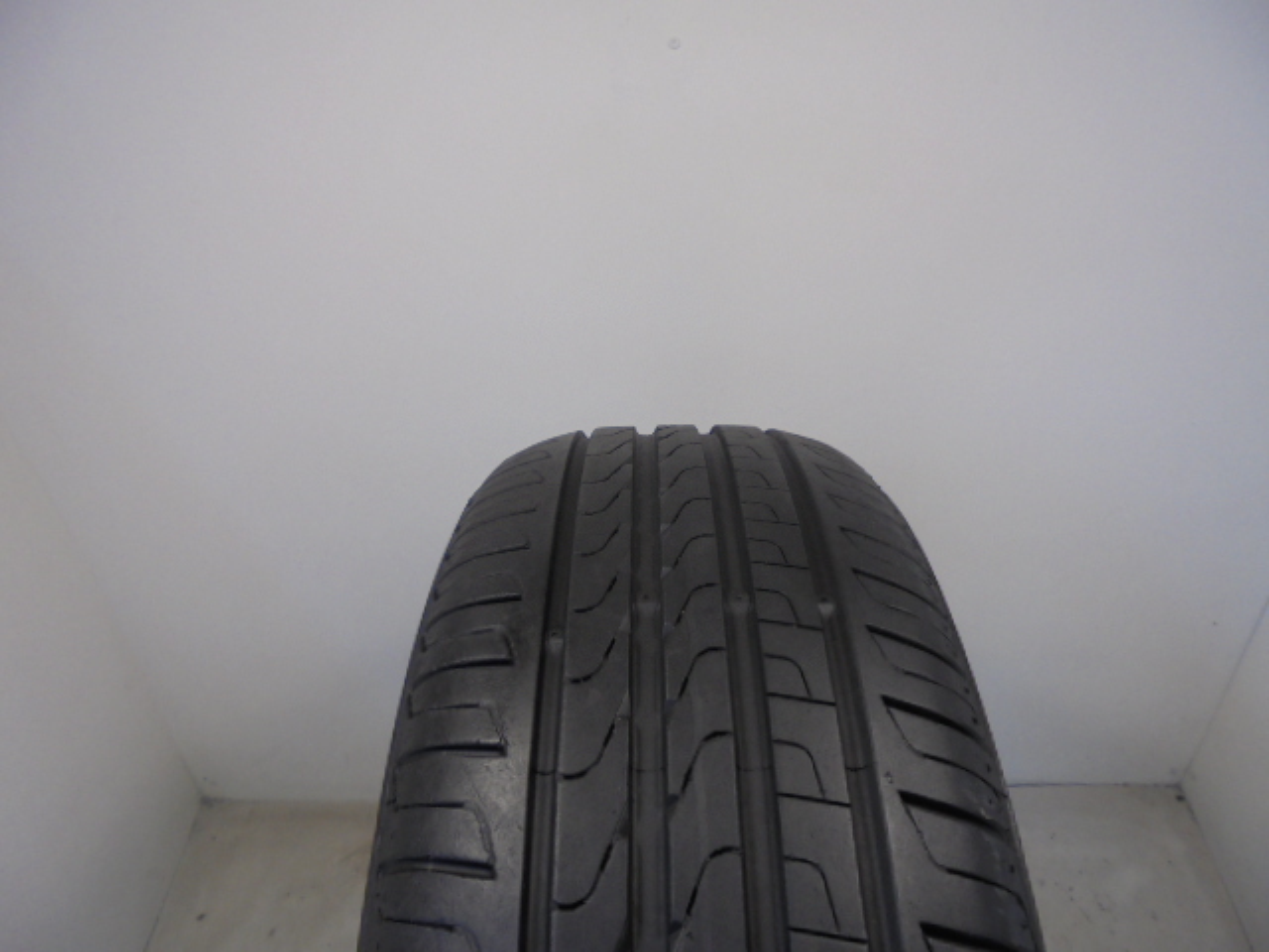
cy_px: 476
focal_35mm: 26
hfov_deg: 67.3
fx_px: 953
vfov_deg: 53.1
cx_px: 634
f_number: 3.5
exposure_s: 1/50
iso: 100
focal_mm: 4.6
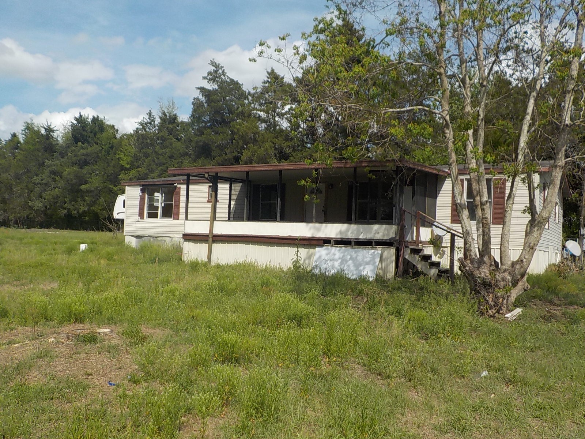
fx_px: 507
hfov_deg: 60.0
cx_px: 292
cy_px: 220
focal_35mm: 30
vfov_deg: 46.8
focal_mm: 4.1
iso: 125
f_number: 6.6
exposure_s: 1/640
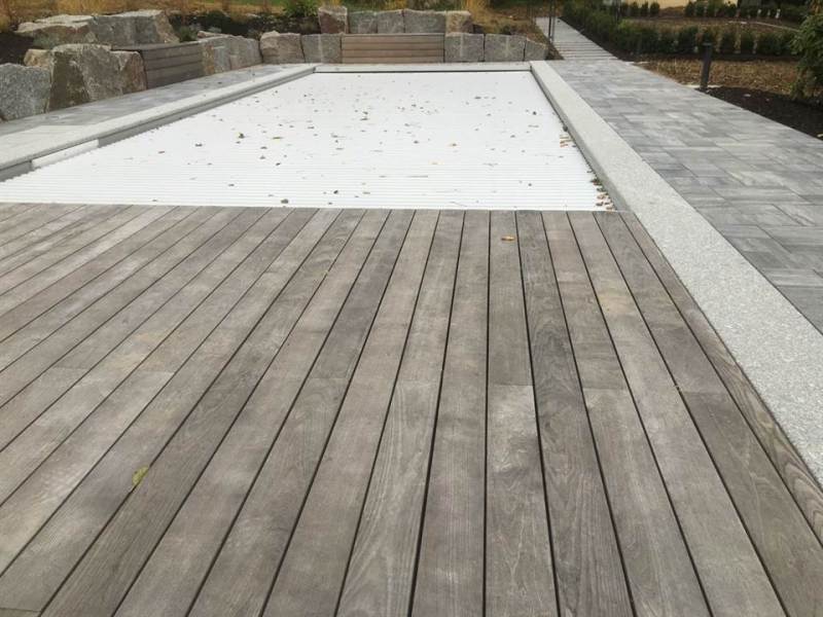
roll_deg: +0.9
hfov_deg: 61.7
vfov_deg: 48.2
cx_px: 412
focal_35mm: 29
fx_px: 689
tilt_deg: -22.8
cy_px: 308
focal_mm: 4.15
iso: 25
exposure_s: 1/50
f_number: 2.2
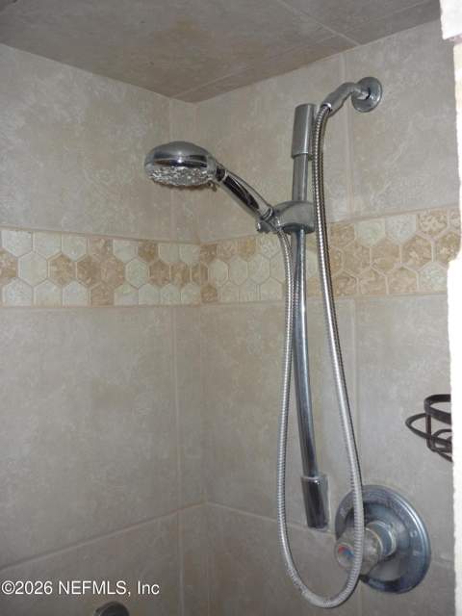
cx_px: 231
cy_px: 308
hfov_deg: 42.9
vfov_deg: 55.4
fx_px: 587
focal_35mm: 33
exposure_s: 1/30
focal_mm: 5.5
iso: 100
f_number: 2.8
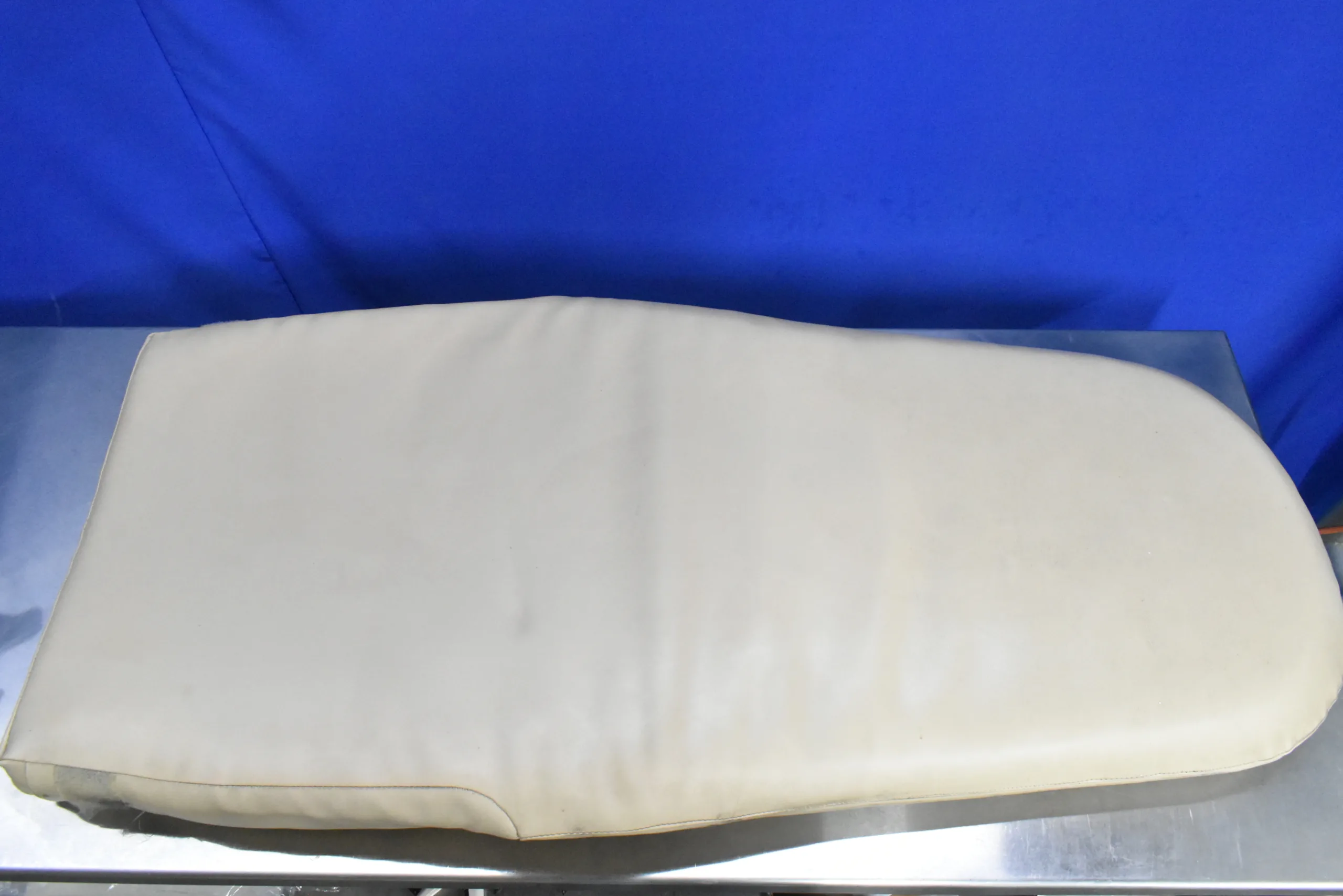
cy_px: 448
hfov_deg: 67.4
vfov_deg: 48.0
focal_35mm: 27
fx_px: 1007
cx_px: 672
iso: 6400
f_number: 8
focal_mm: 18
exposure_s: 1/80
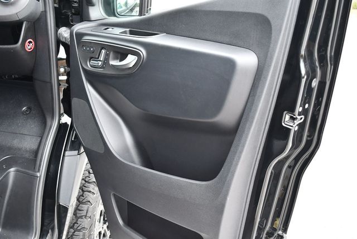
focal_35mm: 36
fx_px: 357
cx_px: 178
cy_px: 120
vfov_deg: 36.9
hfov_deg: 53.1
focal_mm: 18
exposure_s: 1/200
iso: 800
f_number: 3.5
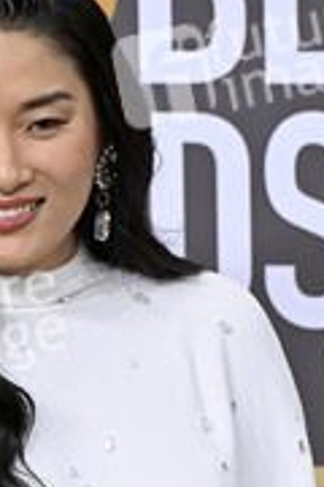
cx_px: 5
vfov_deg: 5.6
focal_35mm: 366
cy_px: 471
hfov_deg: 3.8
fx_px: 4941
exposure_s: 1/640
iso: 800
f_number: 8
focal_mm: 165
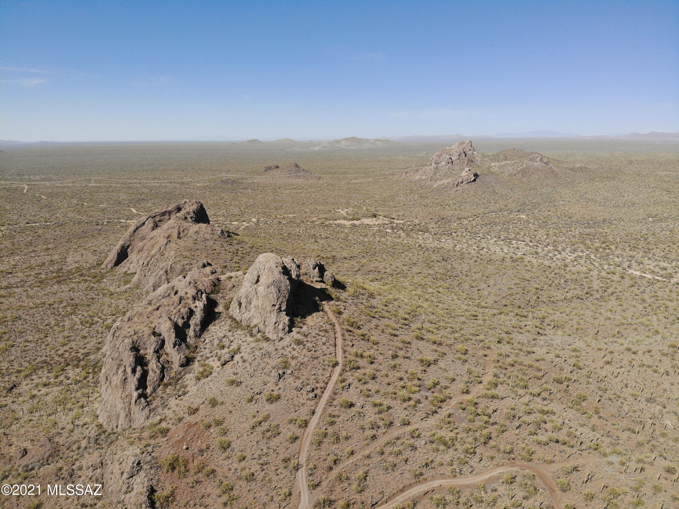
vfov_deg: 56.8
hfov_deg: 71.6
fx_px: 471
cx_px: 340
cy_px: 254
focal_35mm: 24
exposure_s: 1/1250
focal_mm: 4.5
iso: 102
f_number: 2.8
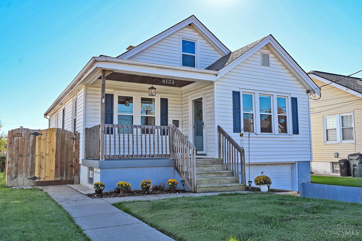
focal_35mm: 30
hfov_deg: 61.9
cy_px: 120
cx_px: 181
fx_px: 302
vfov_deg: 43.6
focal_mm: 30
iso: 110
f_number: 5.6
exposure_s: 1/250
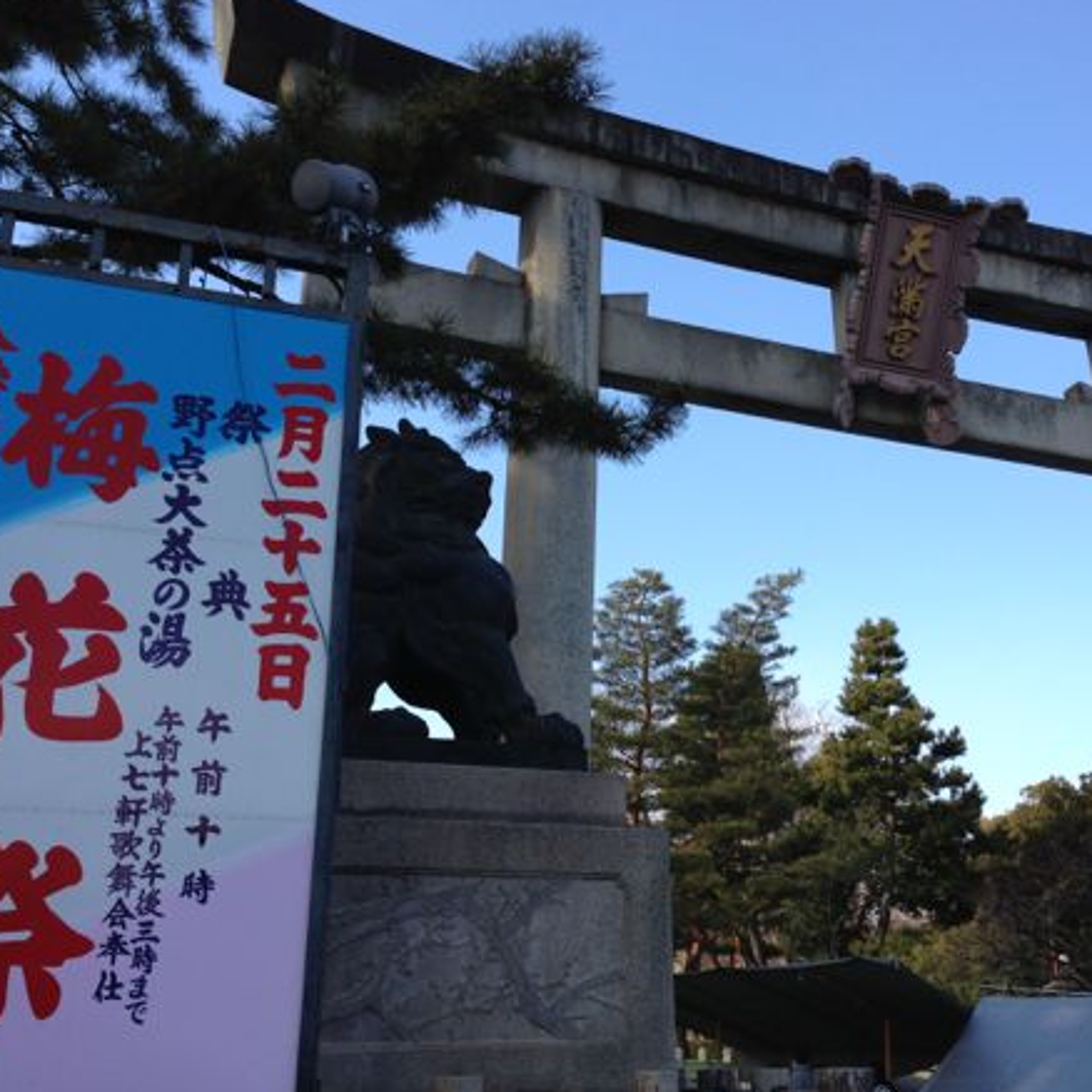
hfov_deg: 41.8
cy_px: 544
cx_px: 611
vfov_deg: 41.9
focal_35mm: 40
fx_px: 1428
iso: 50
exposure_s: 1/638
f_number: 2.4
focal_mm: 4.13
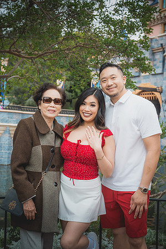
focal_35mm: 50
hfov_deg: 27.0
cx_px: 83
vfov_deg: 39.6
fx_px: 346
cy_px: 124
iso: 250
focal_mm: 50
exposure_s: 1/125
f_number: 4.5
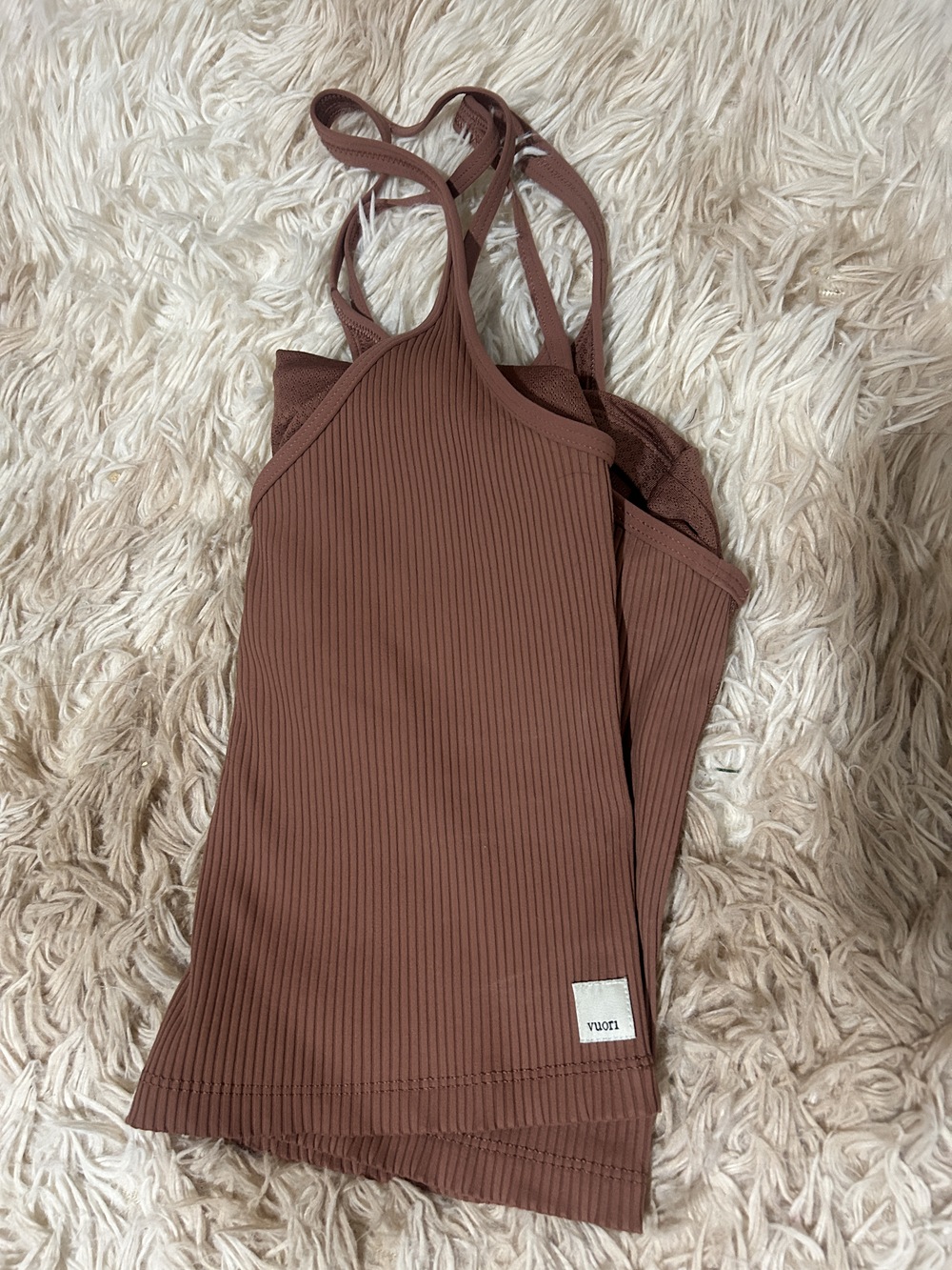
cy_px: 635
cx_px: 476
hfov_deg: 53.1
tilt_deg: -71.7
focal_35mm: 26
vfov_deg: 67.3
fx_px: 953
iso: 500
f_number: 1.5
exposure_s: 1/60
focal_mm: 5.7
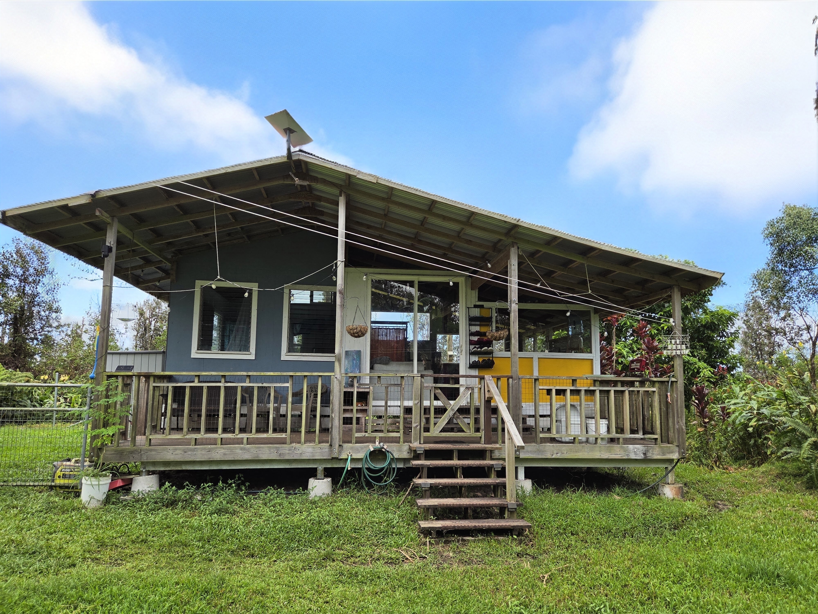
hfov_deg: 73.9
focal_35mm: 23
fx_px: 544
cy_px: 307
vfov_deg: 58.9
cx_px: 409
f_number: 1.8
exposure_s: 1/2463
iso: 80
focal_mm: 5.4
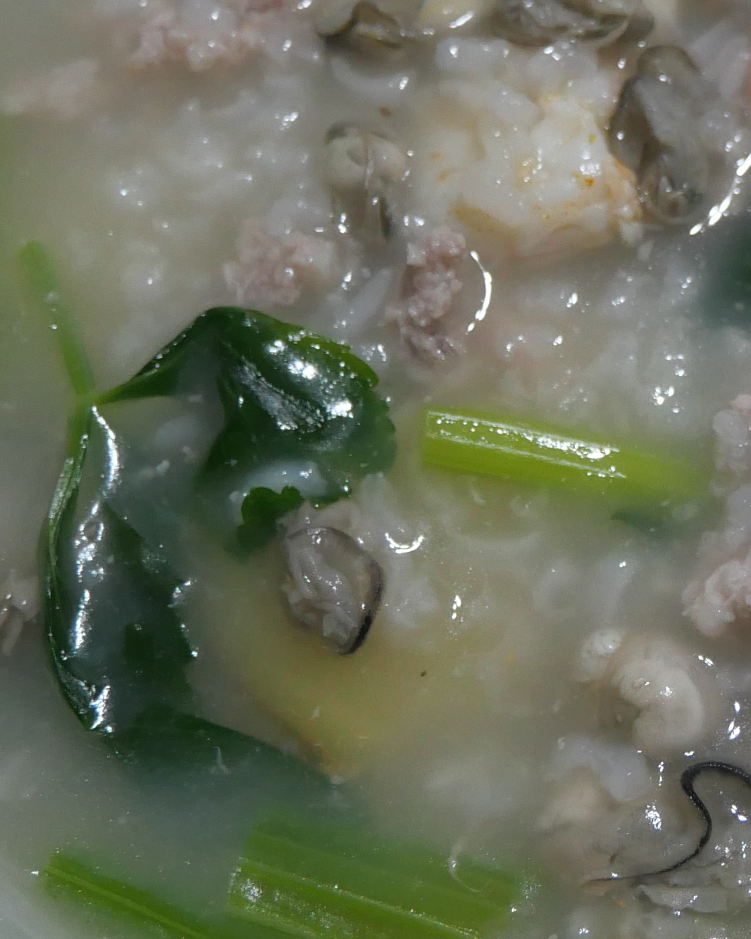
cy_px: 341
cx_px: 934
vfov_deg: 23.8
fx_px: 2223
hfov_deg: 18.1
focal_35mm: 80
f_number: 3.5
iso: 640
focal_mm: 12
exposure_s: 1/60
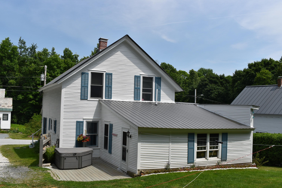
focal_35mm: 36
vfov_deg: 36.9
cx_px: 141
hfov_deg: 53.1
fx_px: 282
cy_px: 94
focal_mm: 24
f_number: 9
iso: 100
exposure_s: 1/320
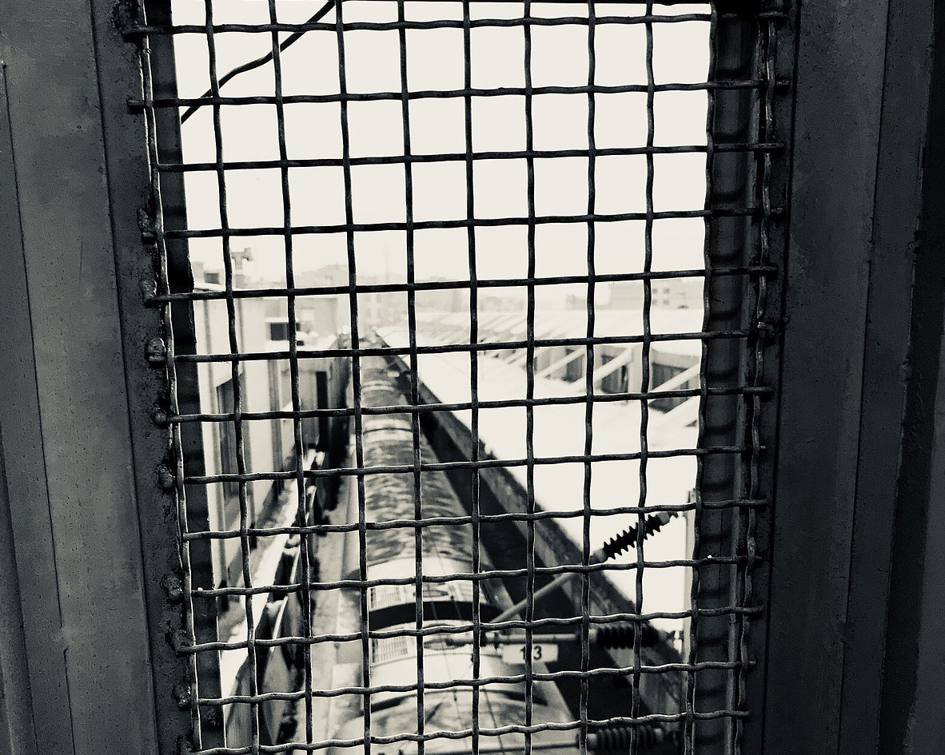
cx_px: 473
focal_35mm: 37
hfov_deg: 49.1
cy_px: 549
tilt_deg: -11.8
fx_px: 1035
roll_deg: -0.2
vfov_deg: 39.2
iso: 25
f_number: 1.8
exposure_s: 1/50
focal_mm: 3.99
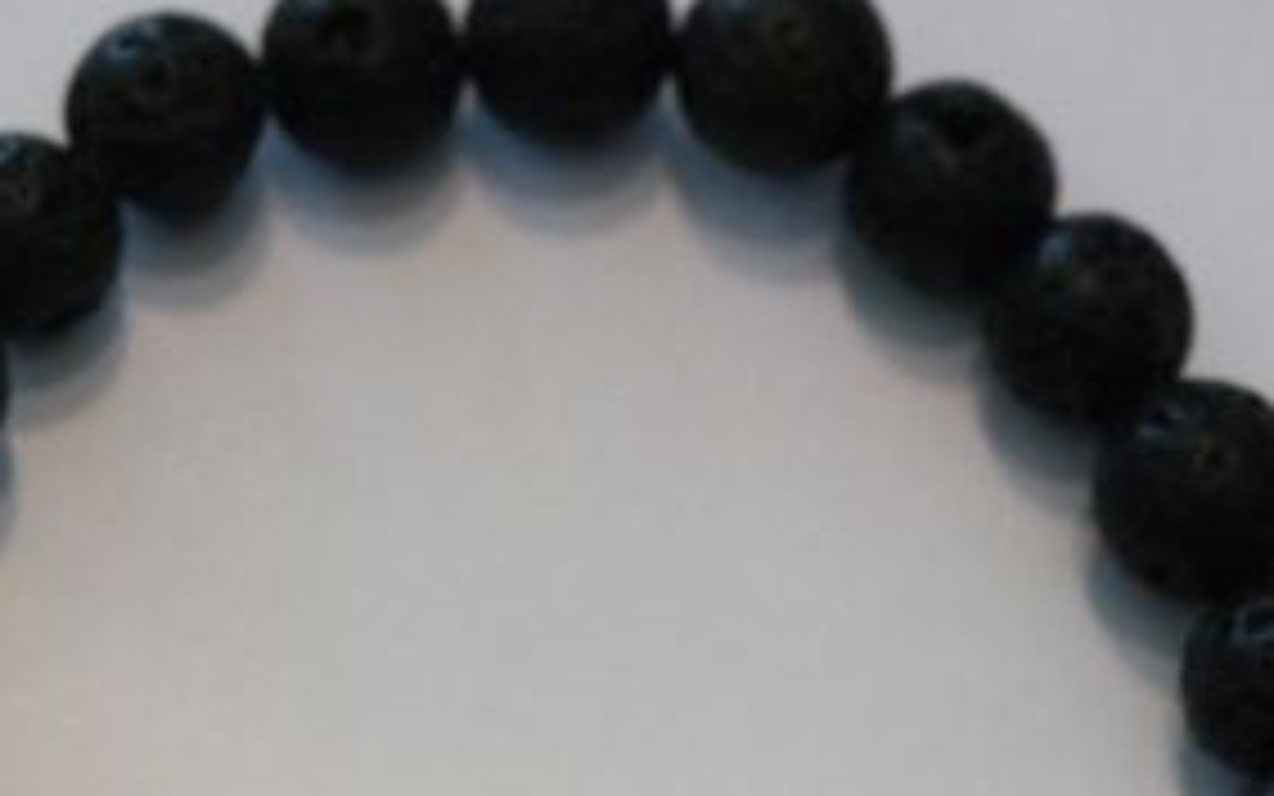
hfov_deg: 13.9
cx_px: 621
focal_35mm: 151
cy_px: 778
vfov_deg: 8.6
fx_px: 5244
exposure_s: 1/80
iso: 1600
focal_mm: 46
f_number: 5.6
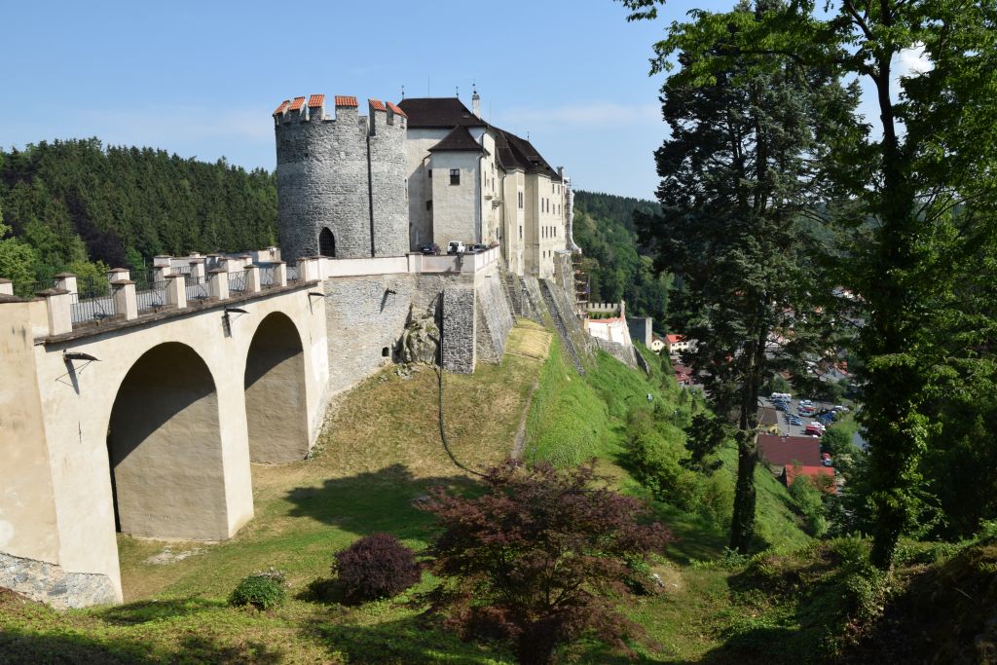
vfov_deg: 53.1
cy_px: 332
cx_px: 498
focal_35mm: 24
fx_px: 665
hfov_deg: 73.7
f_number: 10
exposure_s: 1/400
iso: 200
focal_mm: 16
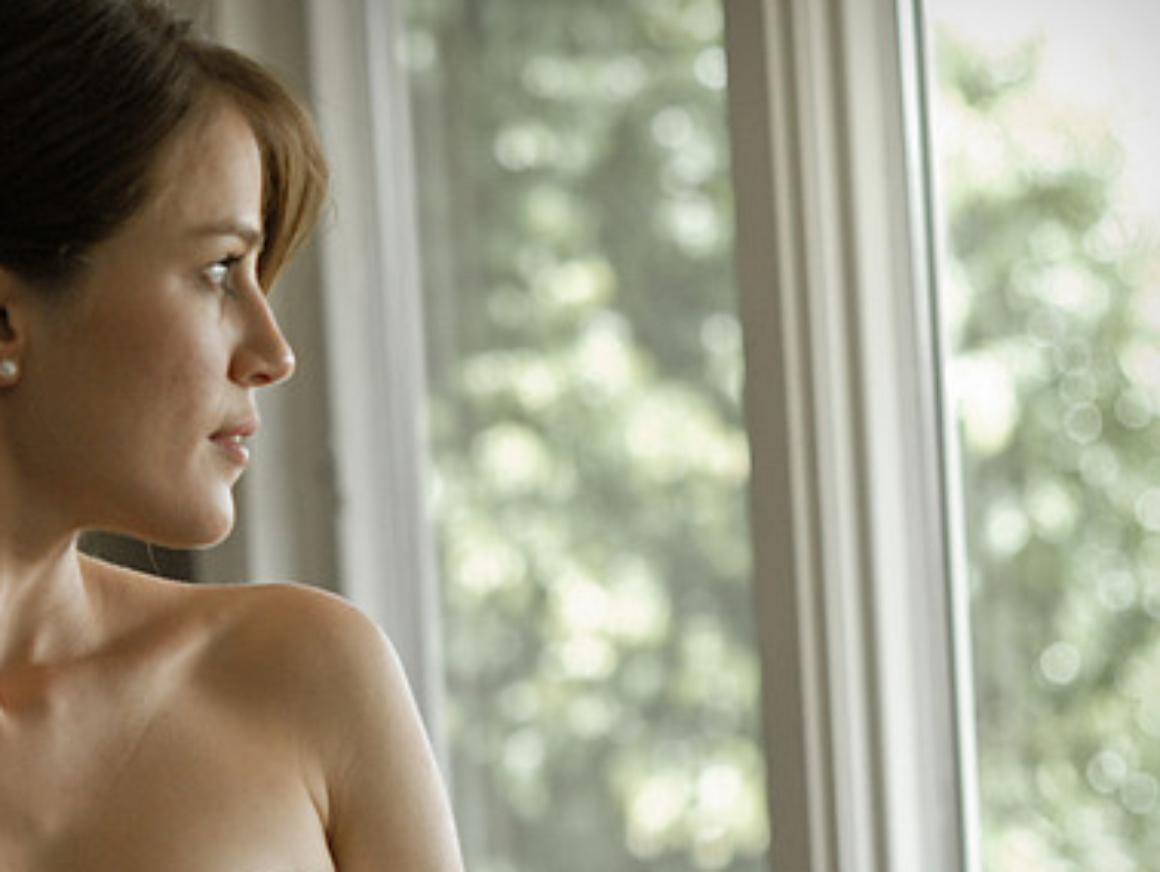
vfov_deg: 9.6
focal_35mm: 155
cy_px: 525
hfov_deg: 12.7
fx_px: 5197
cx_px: 371
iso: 640
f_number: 3.2
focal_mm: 70
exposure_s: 1/250
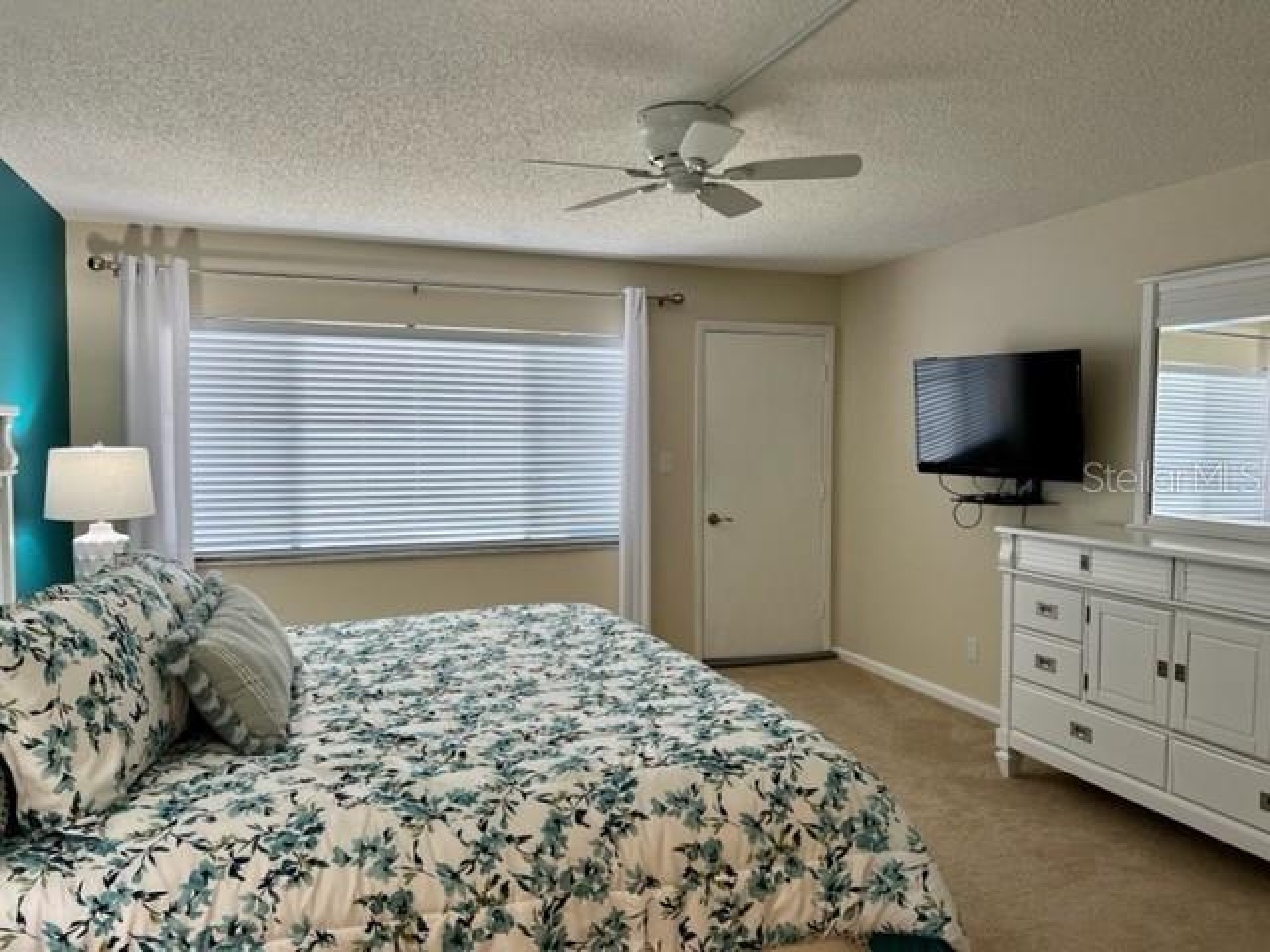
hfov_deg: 67.3
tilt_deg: -1.5
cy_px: 476
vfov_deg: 53.1
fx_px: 954
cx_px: 635
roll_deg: +0.4
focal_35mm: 26
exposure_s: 1/120
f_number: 1.5
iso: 125
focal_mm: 5.7
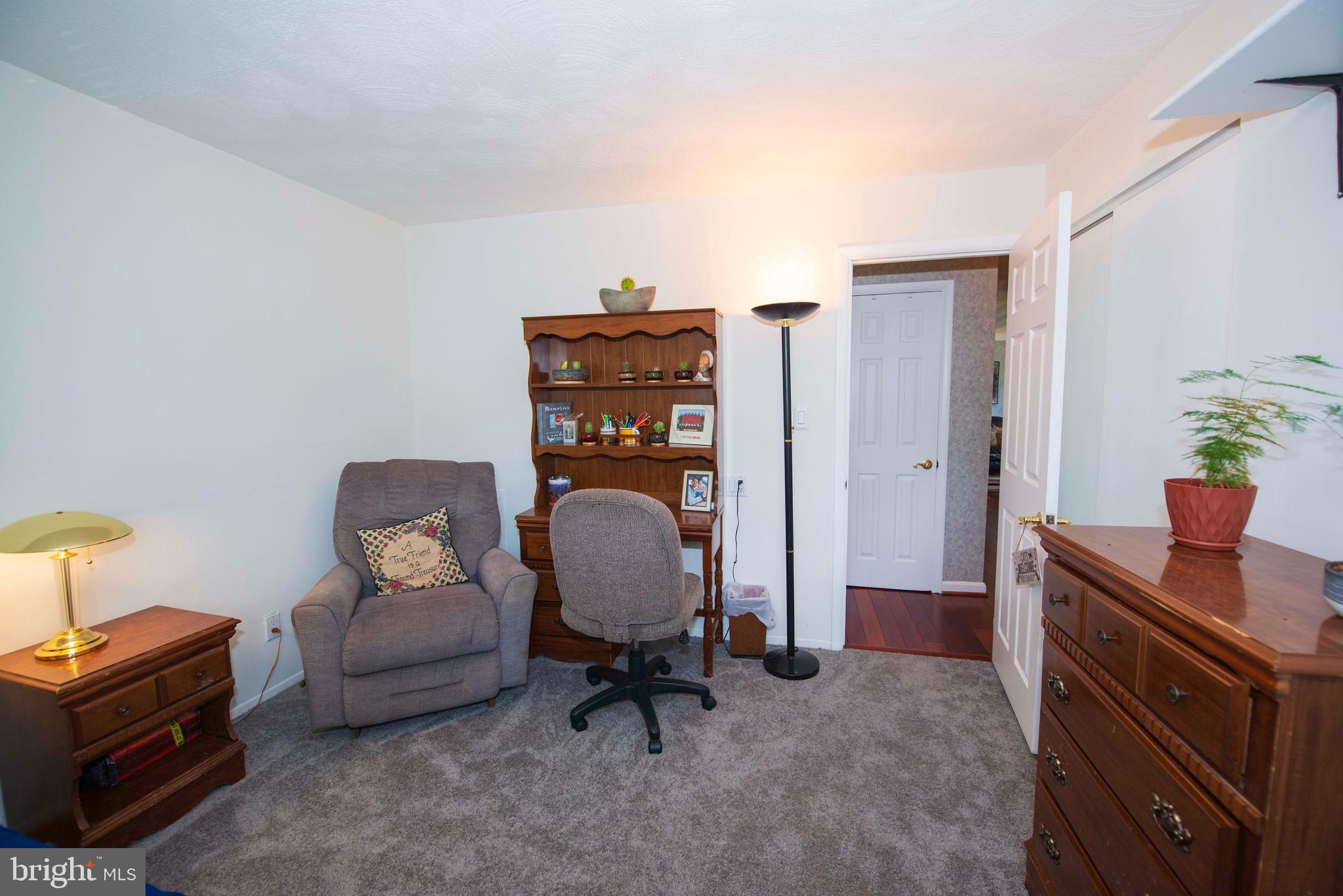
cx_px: 672
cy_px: 448
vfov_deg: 81.2
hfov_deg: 104.2
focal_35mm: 14
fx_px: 522
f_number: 4.5
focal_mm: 14
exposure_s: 1/100
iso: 900
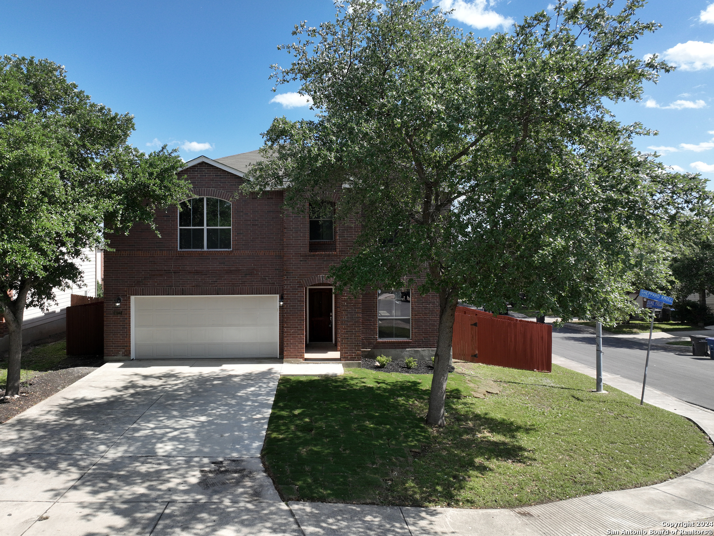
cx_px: 357
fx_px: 536
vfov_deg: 53.1
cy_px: 268
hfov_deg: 67.3
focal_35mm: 26
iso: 50
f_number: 1.5
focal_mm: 5.7
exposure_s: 1/2915
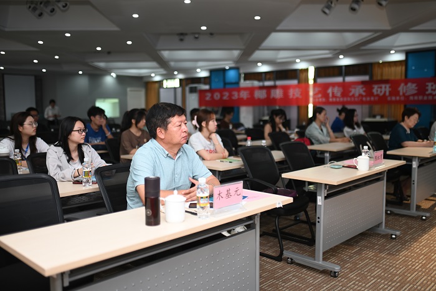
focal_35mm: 35
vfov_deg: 37.8
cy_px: 146
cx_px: 218
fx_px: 424
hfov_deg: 54.5
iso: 160
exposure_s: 1/125
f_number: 1.4
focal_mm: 35
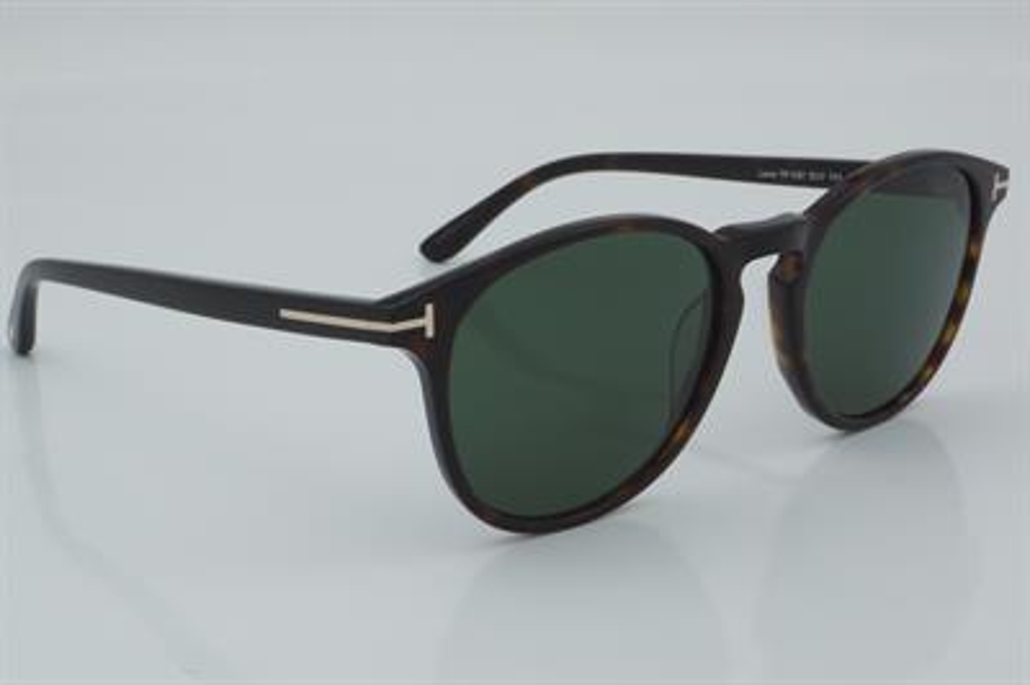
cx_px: 515
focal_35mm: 75
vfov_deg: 18.2
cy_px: 342
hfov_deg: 27.0
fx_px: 2144
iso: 100
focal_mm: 50
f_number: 32
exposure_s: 1/4
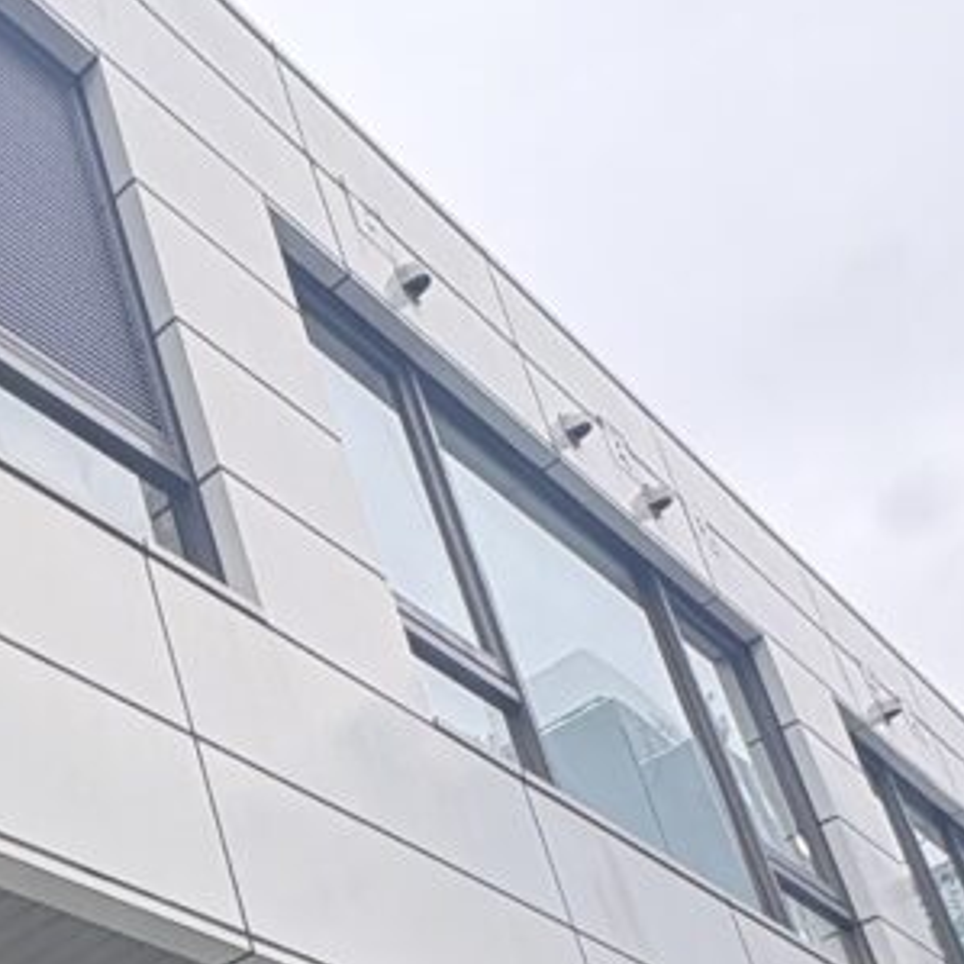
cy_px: 1303
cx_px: -497
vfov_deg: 26.5
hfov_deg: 24.6
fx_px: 1670
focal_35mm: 53
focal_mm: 2.22
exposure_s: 1/212
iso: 64
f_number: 2.2
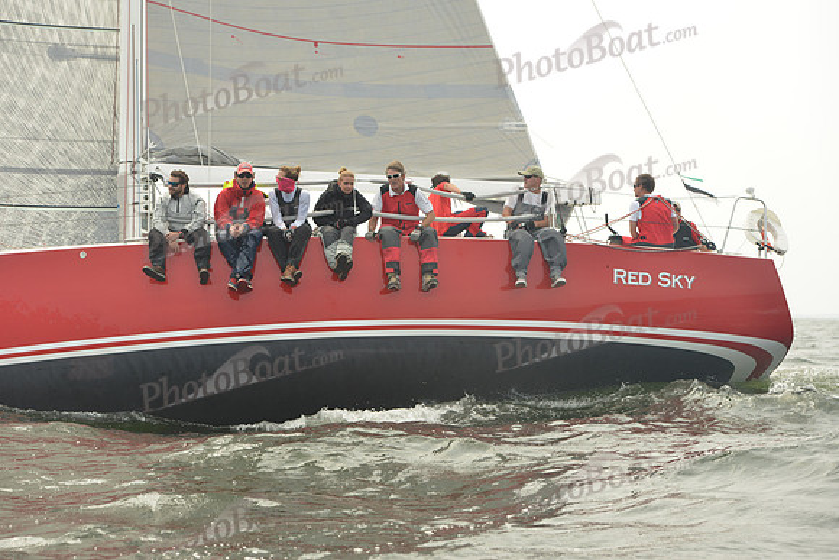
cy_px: 280
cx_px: 420
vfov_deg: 16.7
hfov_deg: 24.8
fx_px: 1911
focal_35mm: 82
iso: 320
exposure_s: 1/1250
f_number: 6.3
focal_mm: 82
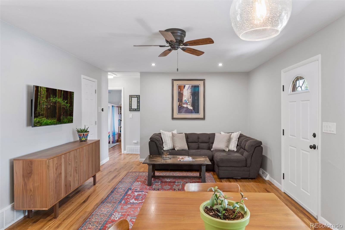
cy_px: 115
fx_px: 211
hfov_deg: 78.6
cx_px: 172
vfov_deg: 57.2
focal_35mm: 22
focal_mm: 22
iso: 400
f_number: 9
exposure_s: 1/4
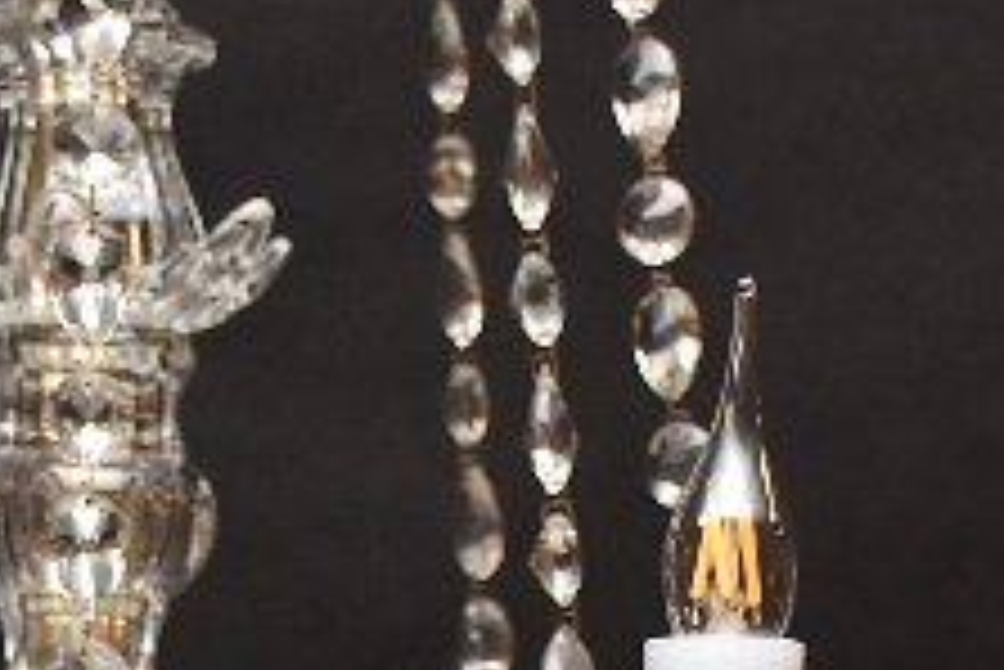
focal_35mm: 210
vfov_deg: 6.3
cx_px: 221
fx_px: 5860
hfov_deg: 9.8
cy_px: 1389
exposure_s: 1/160
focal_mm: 26
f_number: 3.8
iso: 640
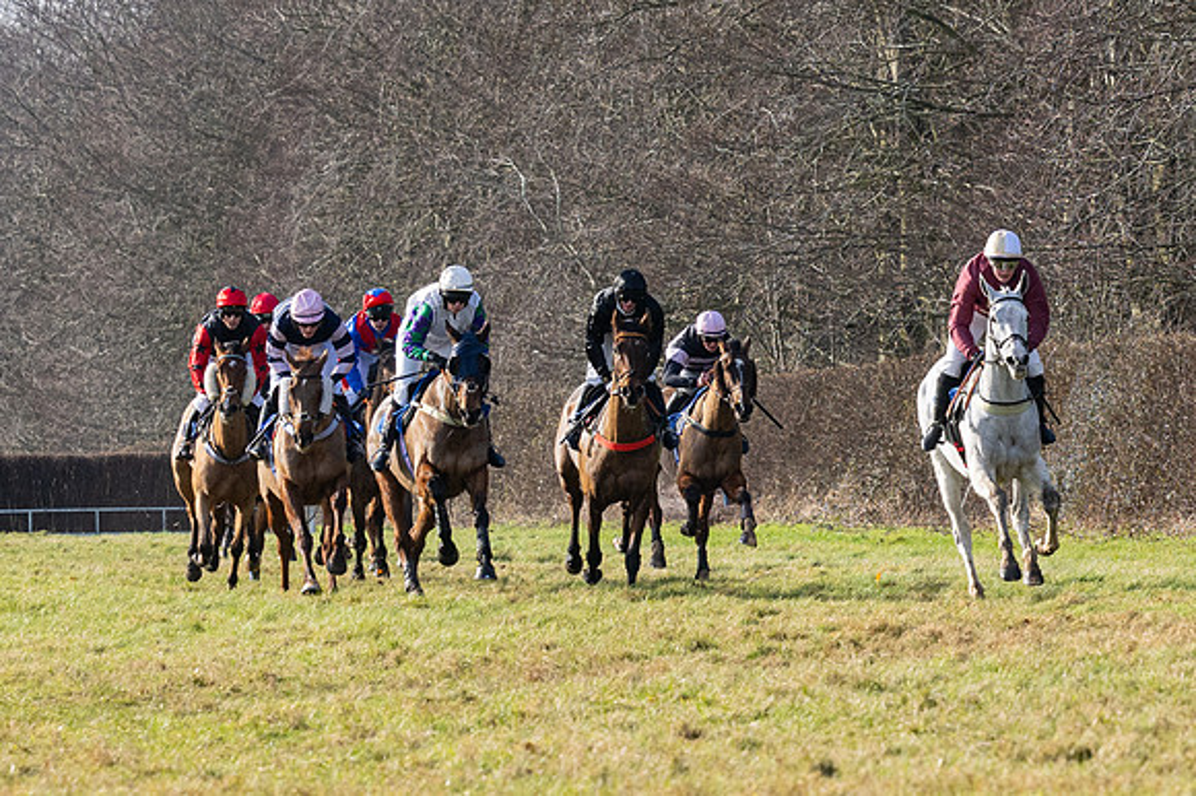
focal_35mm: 324
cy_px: 569
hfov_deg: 6.4
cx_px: 961
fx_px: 10758
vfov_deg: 4.2
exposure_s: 1/1250
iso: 400
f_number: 5
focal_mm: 105
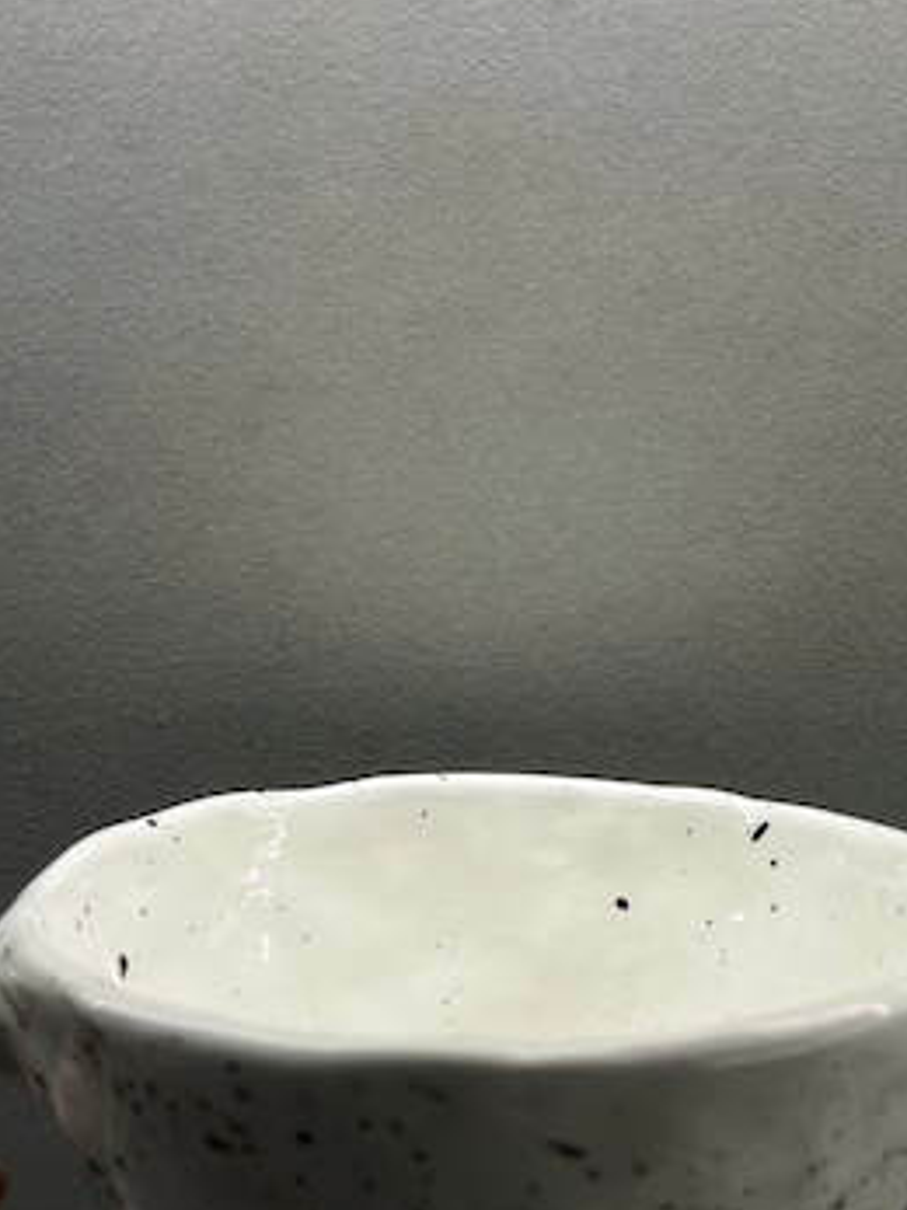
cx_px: 443
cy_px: 689
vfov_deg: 39.6
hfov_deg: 30.2
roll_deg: +0.6
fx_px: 1678
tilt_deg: -24.2
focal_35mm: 48
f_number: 1.6
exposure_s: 1/160
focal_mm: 5.1
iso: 40
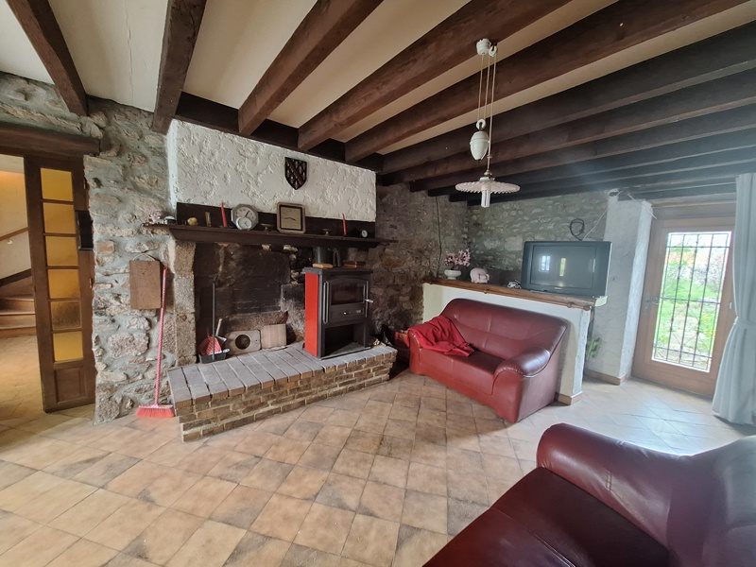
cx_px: 378
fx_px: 284
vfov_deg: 89.9
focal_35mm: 13
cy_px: 284
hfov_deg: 106.2
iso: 200
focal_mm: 1.74
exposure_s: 1/24
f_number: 2.2
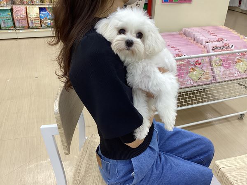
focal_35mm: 31
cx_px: 124
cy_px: 92
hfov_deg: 58.4
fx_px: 221
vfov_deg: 45.4
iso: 100
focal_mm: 3.3
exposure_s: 1/60
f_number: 2.4
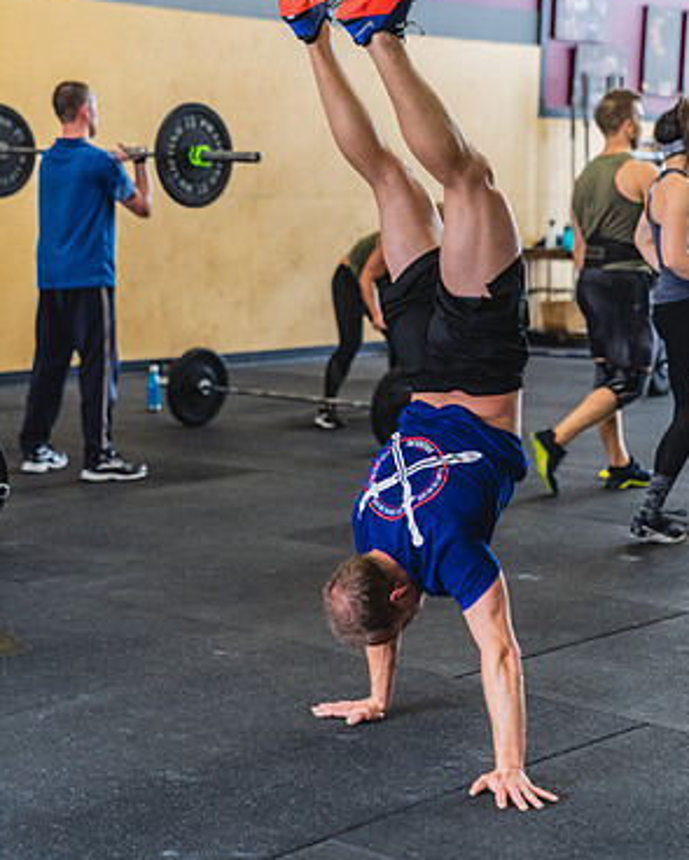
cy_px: 397
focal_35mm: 78
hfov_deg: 19.7
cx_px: 346
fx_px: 1986
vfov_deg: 24.4
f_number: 2.8
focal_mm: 68
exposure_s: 1/125
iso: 3200
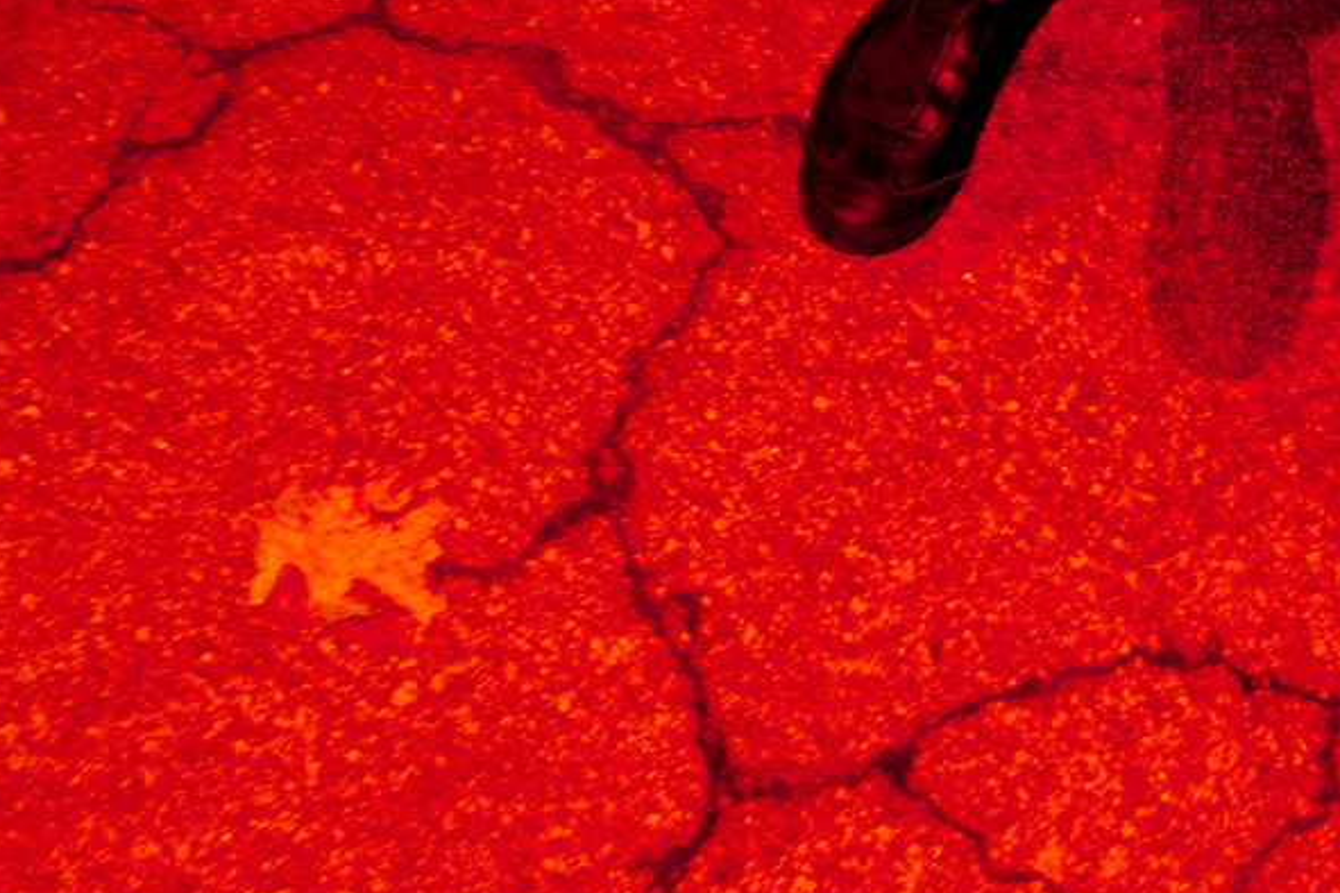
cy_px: 485
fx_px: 2382
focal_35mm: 64
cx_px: 635
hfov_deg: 31.4
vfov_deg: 21.2
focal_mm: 21
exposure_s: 1/1.25
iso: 100
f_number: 4
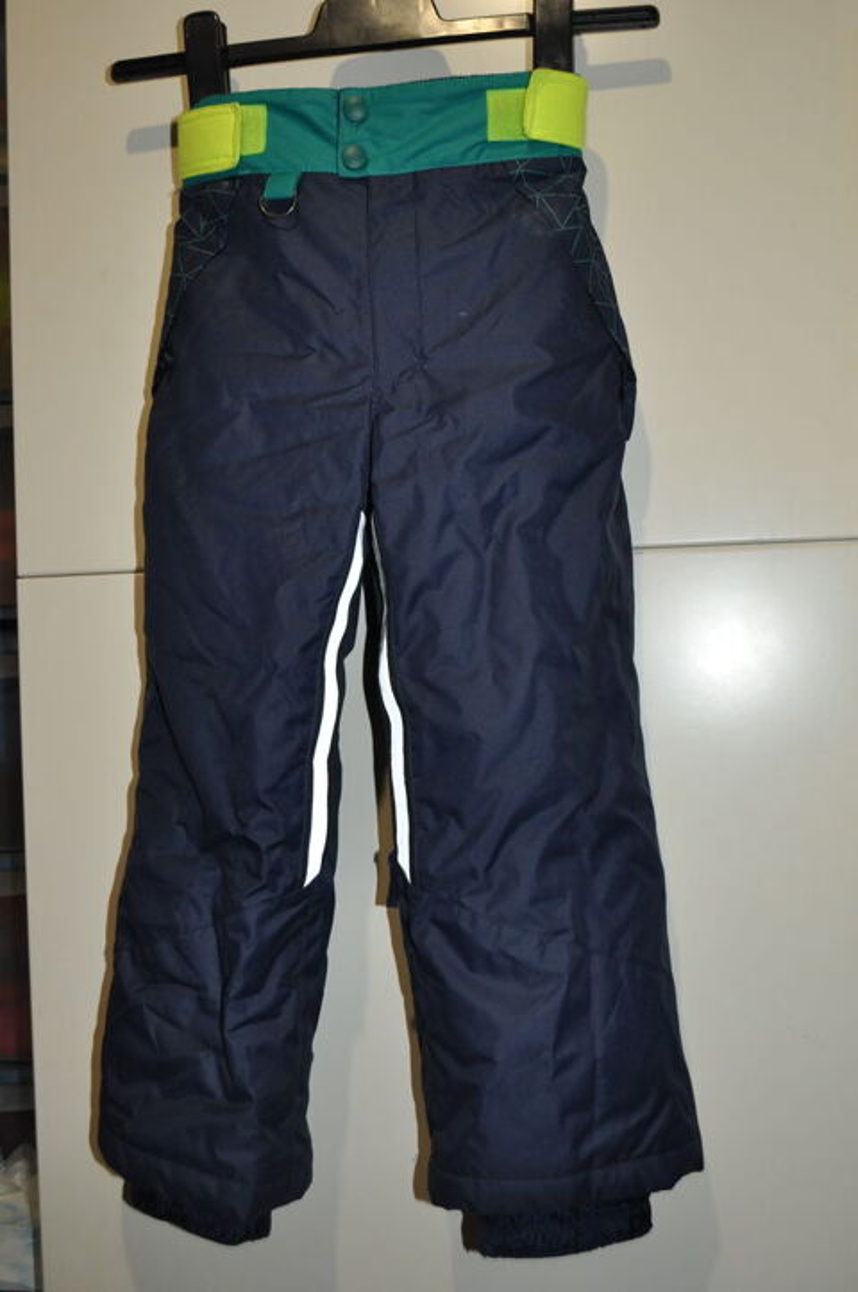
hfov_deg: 36.8
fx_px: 1291
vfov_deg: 53.2
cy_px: 646
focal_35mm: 36
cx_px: 429
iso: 800
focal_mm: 24
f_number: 4
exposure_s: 1/60
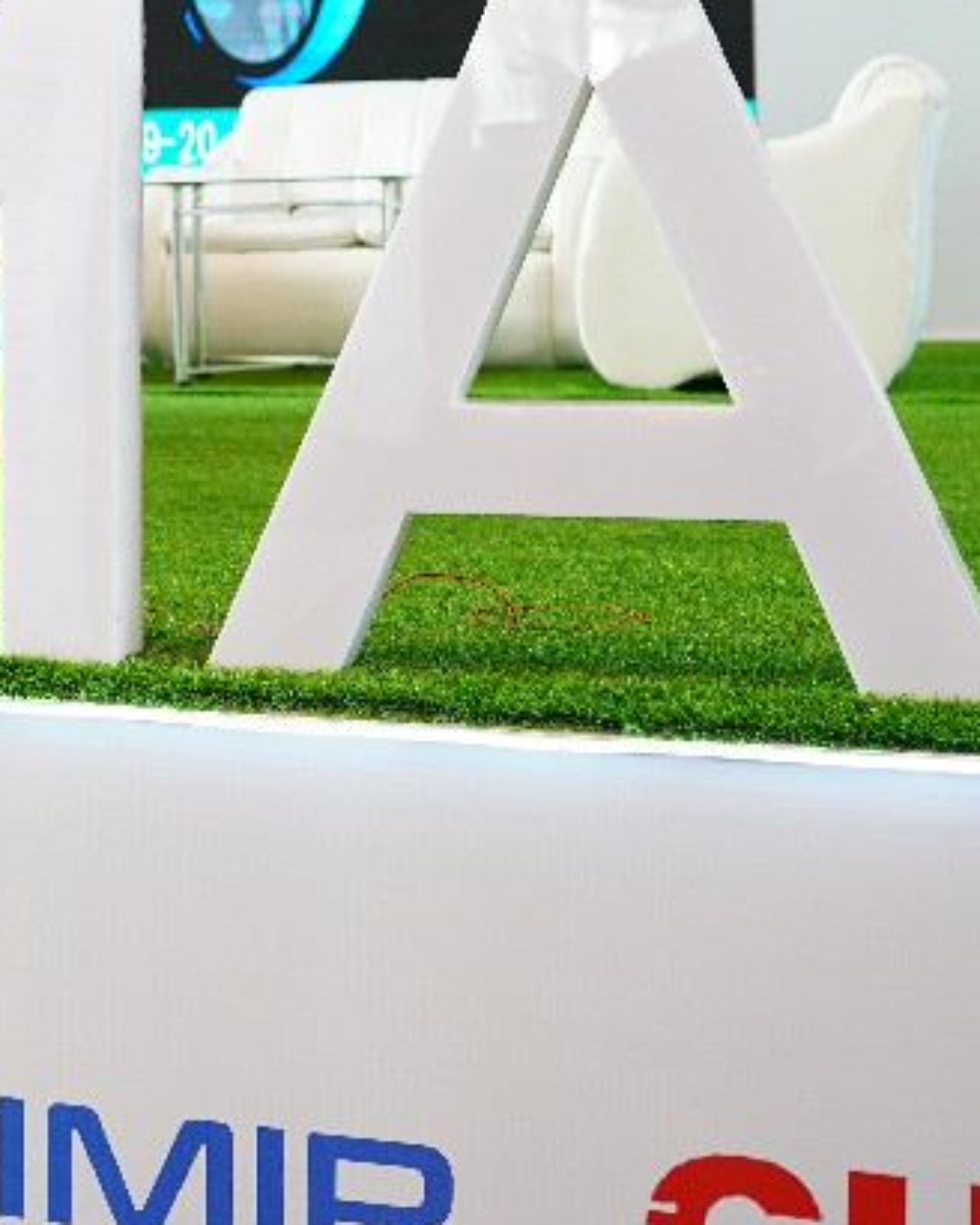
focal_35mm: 82
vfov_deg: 22.9
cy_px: 221
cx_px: -161
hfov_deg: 17.9
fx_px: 2973
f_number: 3.2
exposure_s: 1/160
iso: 1600
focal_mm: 35
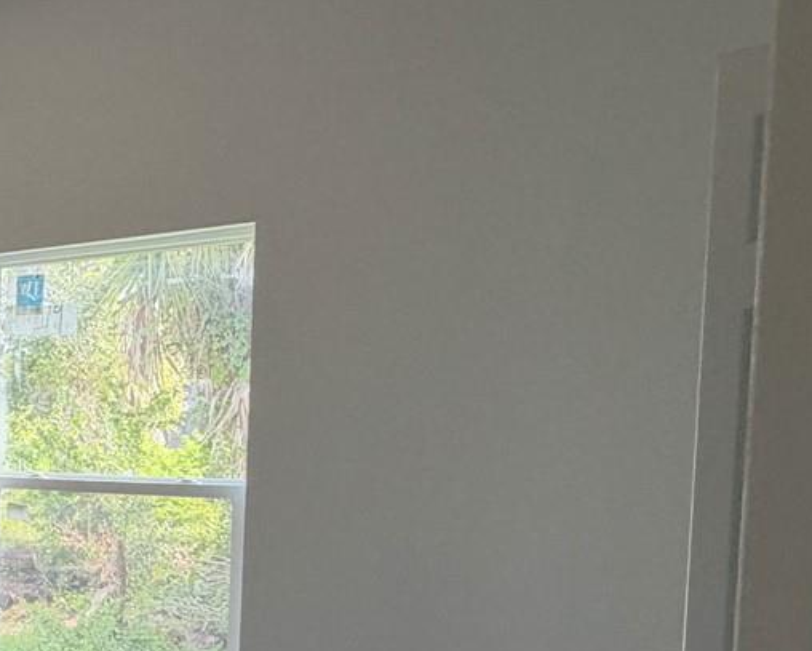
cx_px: -281
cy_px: 494
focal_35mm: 43
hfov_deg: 31.4
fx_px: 1034
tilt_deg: -2.6
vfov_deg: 34.1
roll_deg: -0.5
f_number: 2.2
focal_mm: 2.22
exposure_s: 1/120
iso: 200
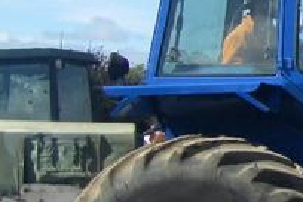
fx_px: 1439
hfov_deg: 11.3
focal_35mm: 171
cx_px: 521
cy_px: 80
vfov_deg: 8.0
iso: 64
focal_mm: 6.9
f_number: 7.1
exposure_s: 1/160
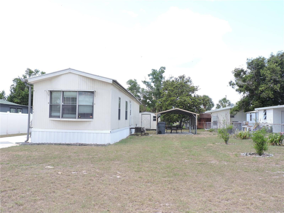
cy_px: 106
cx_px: 142
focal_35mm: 33
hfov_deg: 55.4
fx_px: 271
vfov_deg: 42.9
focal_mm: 5.9
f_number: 3.2
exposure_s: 1/400
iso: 110
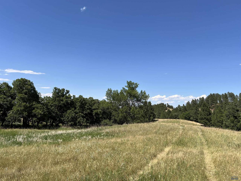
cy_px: 90
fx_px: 181
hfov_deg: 67.3
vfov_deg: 53.1
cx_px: 120
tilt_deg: +4.7
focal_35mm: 26
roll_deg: -2.2
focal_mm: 5.7
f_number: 1.5
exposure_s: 1/4630
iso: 50
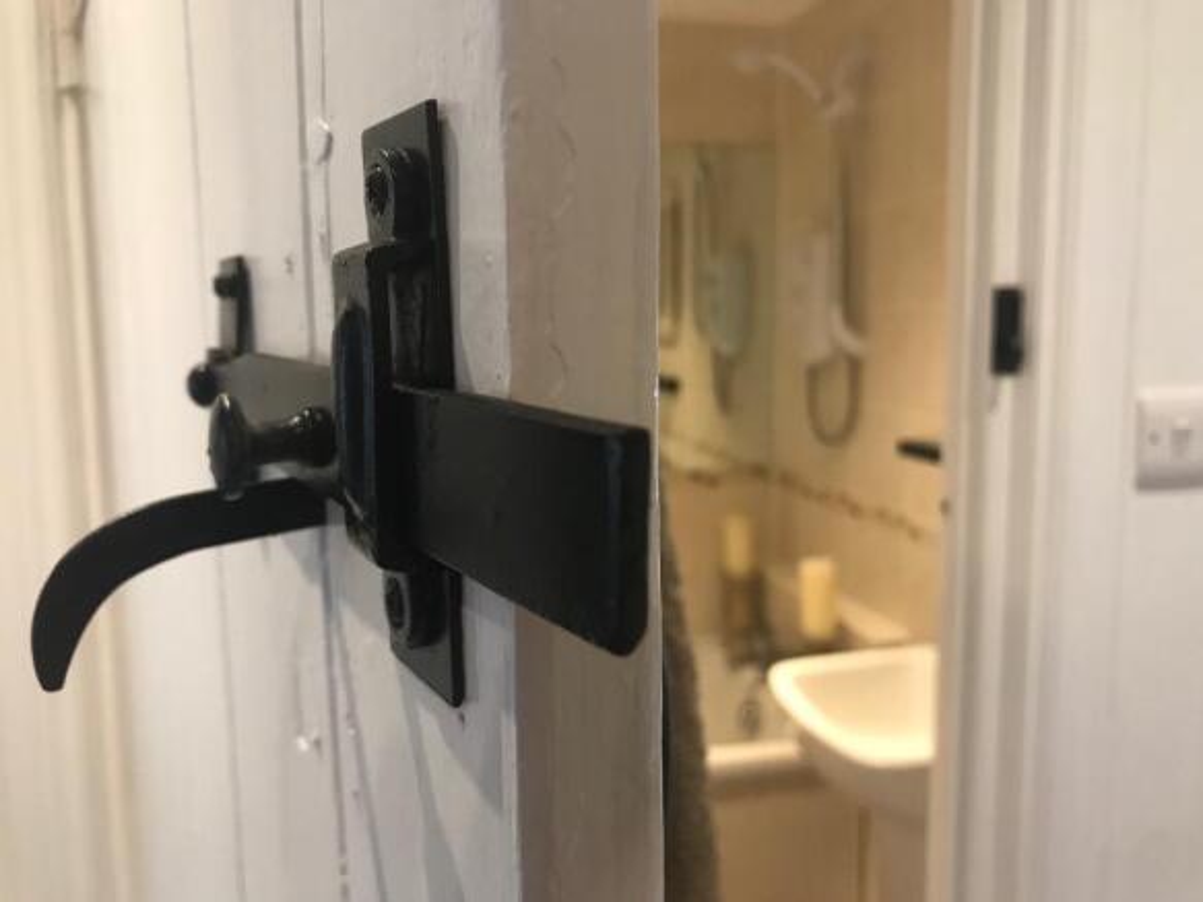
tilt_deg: -6.2
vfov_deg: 49.7
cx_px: 602
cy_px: 451
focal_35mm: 28
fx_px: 973
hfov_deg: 63.5
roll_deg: +0.4
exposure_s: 1/17
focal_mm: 3.99
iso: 50
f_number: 1.8
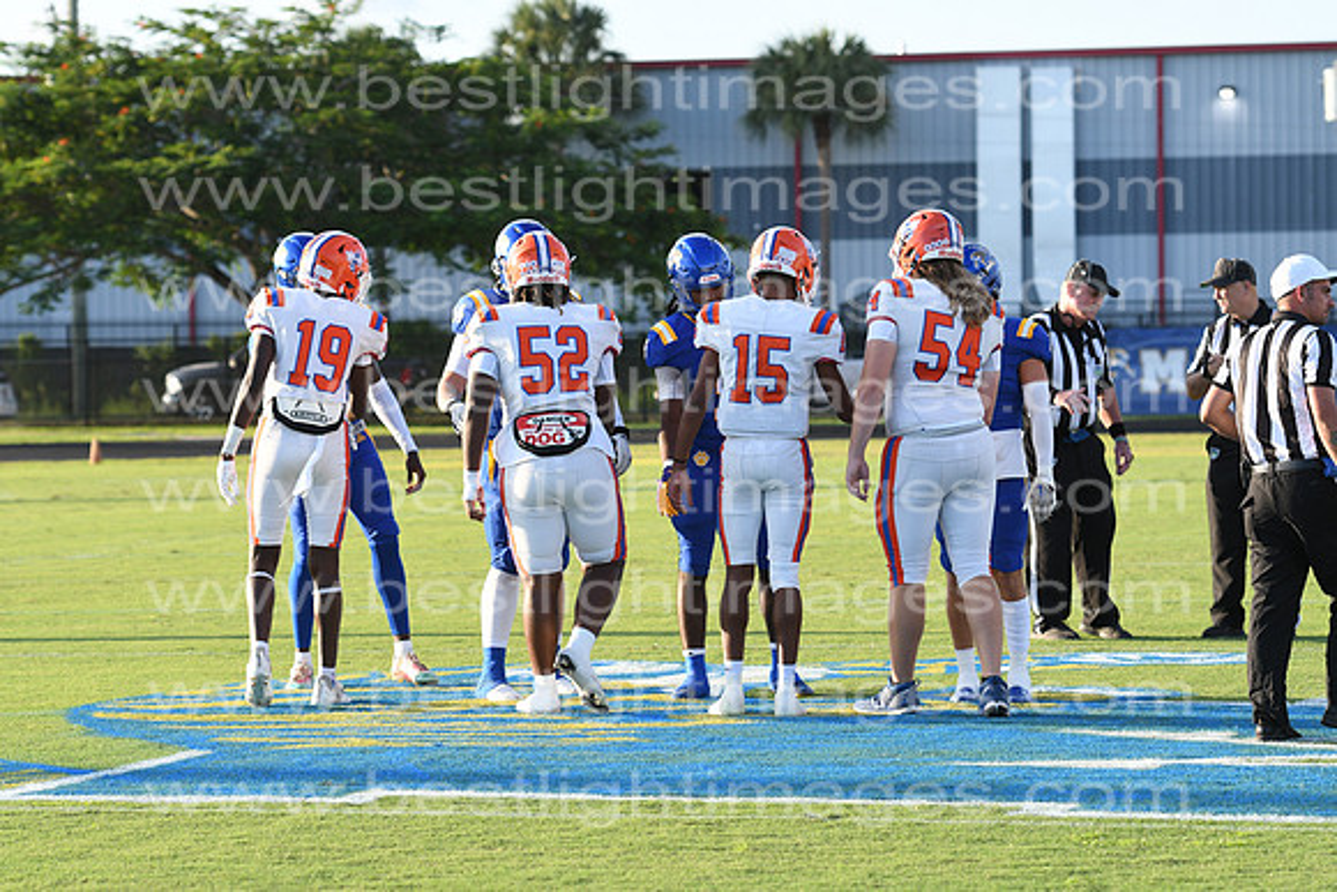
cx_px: 668
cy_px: 446
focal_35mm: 158
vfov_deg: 8.7
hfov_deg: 13.0
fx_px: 5850
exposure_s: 1/500
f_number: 5.6
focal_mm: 105
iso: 220
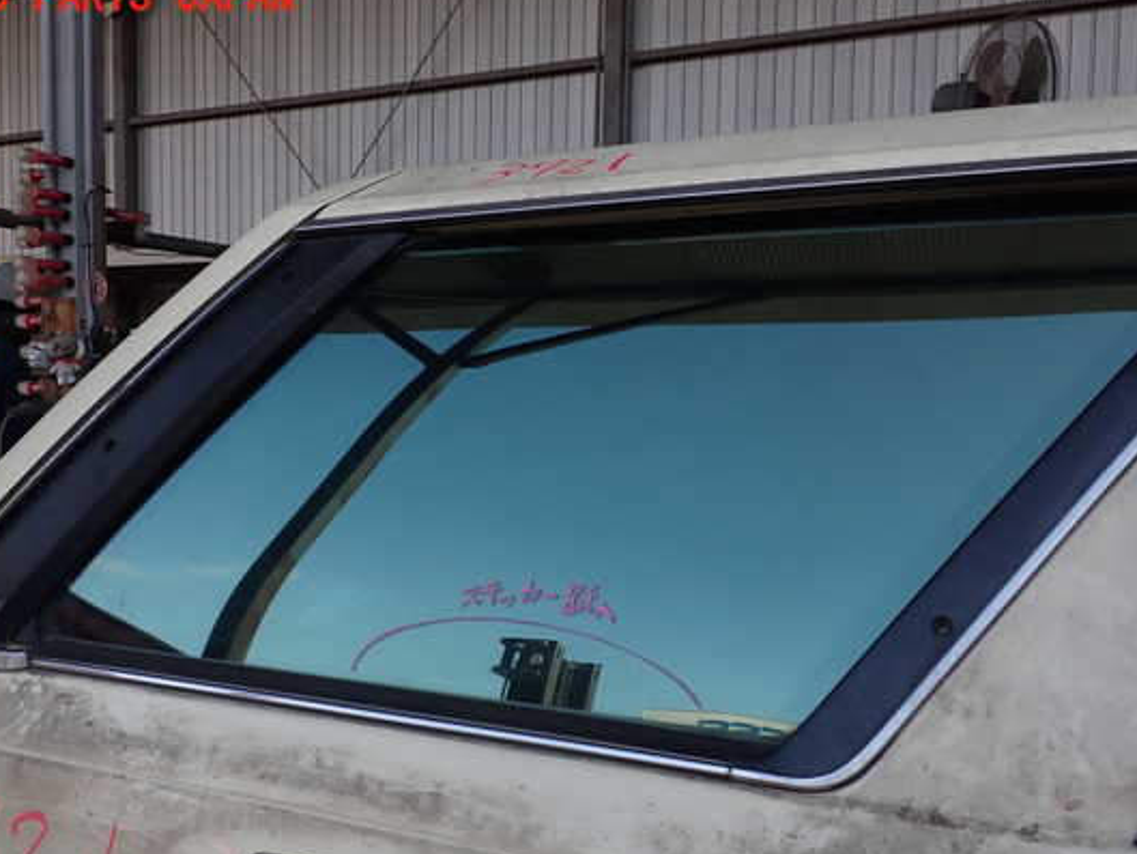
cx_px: 548
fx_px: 1117
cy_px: 454
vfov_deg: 41.8
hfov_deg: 53.9
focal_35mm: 34
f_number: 3.2
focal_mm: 5.4
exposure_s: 1/250
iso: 100
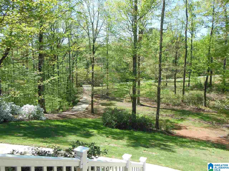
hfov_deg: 61.7
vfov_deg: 48.2
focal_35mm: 29
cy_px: 86
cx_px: 114
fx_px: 192
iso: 125
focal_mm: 5.2
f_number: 3.3
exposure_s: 1/500
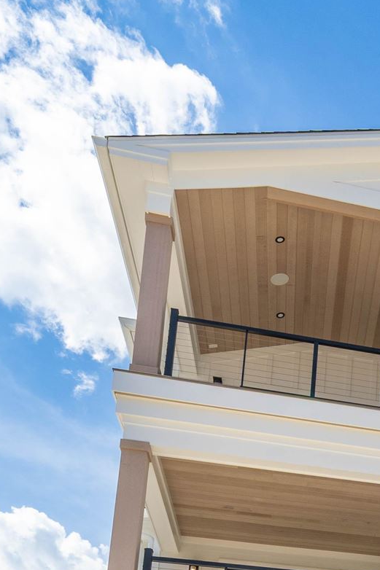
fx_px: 871
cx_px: 530
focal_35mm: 55
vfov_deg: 30.7
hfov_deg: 21.6
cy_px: 683
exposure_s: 1/250
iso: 100
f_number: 10
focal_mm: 14
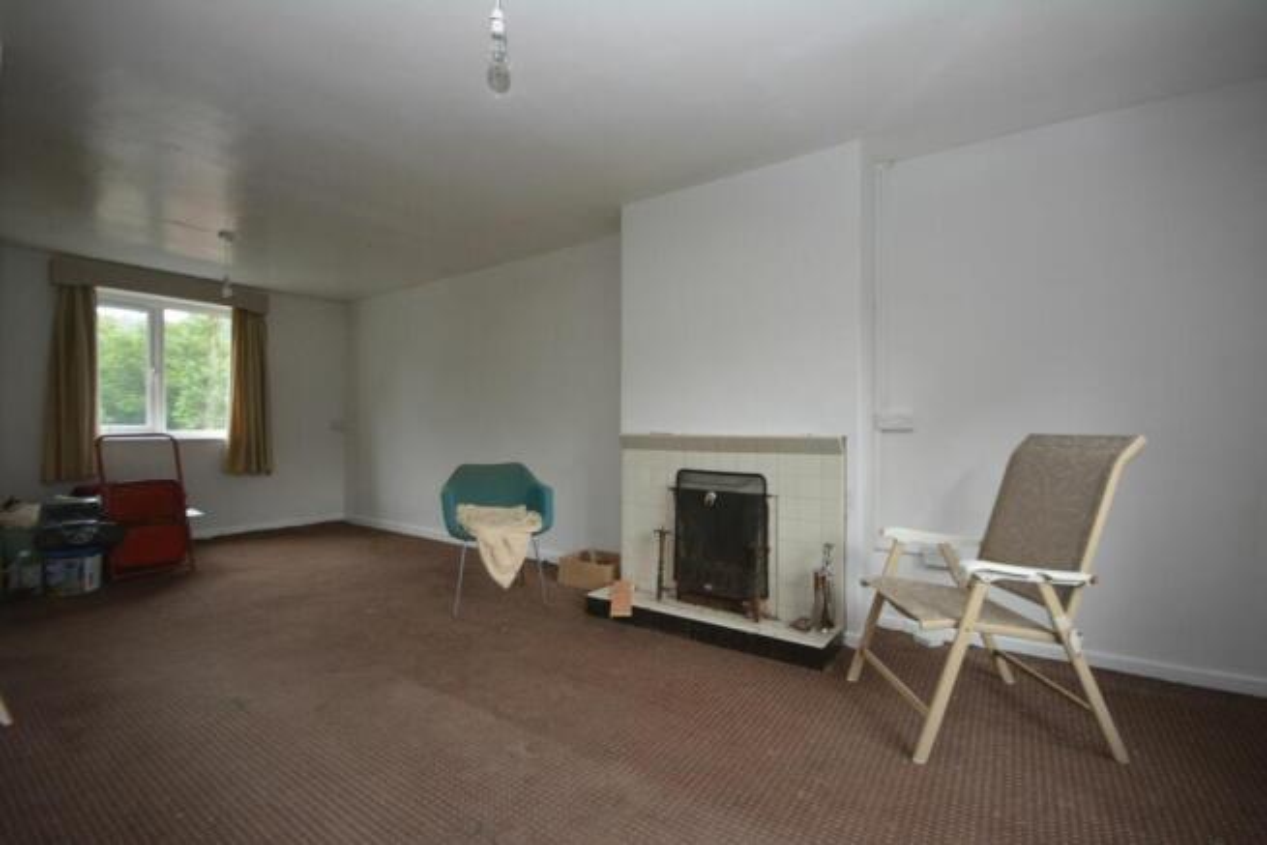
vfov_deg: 77.4
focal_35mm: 15
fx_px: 528
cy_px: 422
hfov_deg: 100.4
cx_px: 634
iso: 800
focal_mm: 10
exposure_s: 1/60
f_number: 4
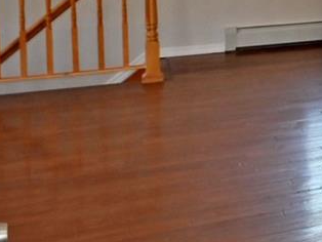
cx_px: 959
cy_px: -91
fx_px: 875
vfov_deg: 14.9
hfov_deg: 11.6
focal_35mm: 94
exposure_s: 1/60
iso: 200
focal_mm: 10
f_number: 4.5
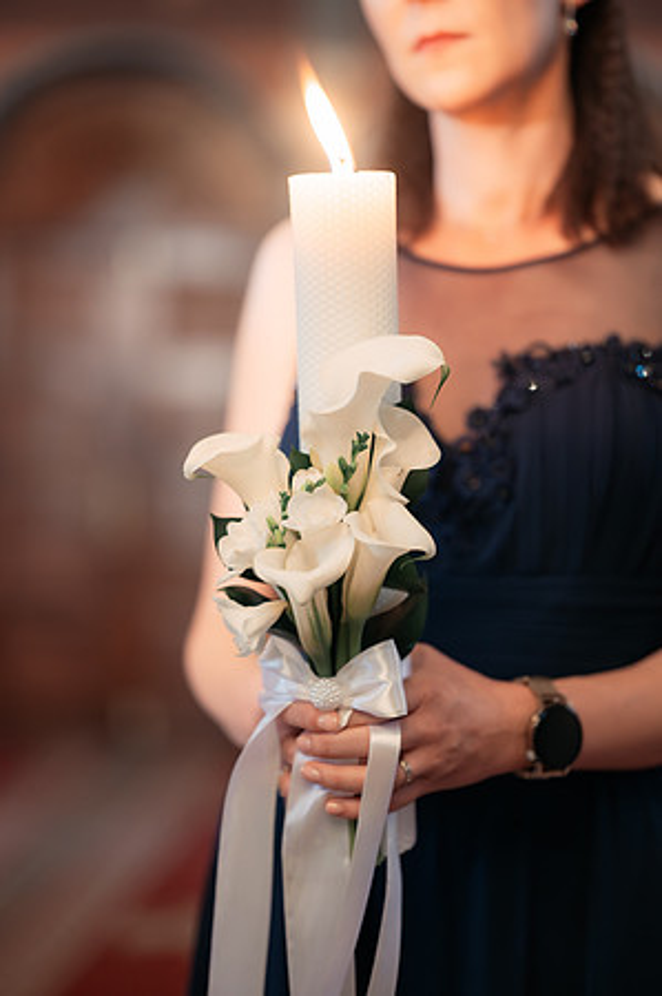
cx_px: 331
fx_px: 2350
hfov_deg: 16.0
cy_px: 498
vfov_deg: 23.9
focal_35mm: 85
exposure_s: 1/200
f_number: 1.8
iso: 1600
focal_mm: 85
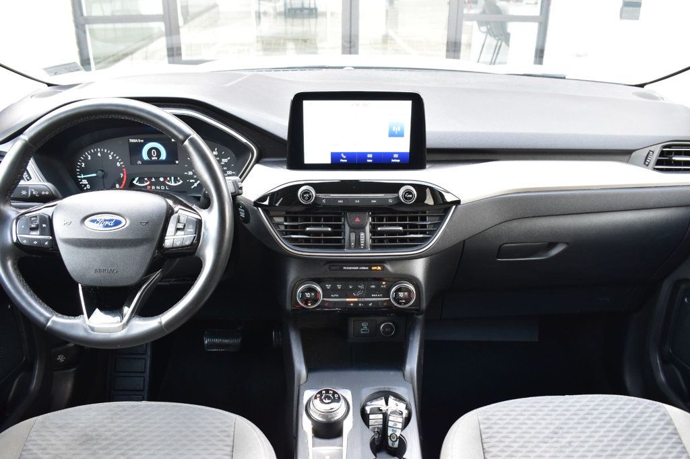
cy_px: 230
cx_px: 345
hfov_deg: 59.5
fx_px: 604
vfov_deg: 41.7
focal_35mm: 32
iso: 400
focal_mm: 21
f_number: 6.3
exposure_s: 1/20
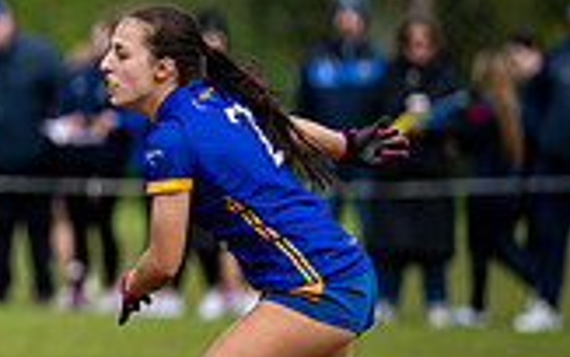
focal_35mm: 1089
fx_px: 16923
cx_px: -437
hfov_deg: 1.9
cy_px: 198
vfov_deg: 1.2
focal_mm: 300
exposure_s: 1/2500
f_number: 3.5
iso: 400
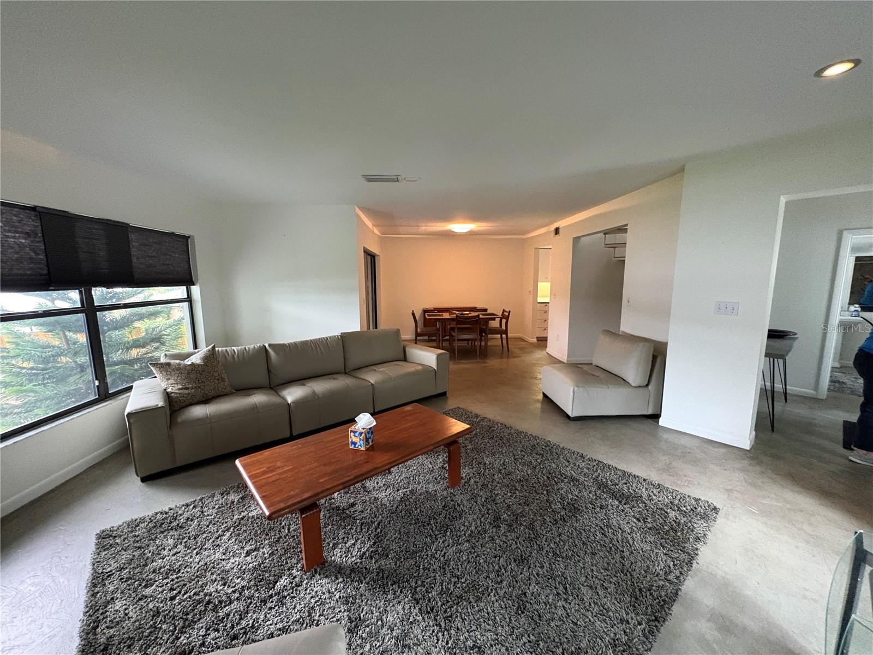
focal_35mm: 14
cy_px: 328
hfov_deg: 102.1
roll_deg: +0.5
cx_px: 436
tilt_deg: -8.8
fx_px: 353
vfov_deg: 85.7
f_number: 2.2
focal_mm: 2.22
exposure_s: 1/60
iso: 800
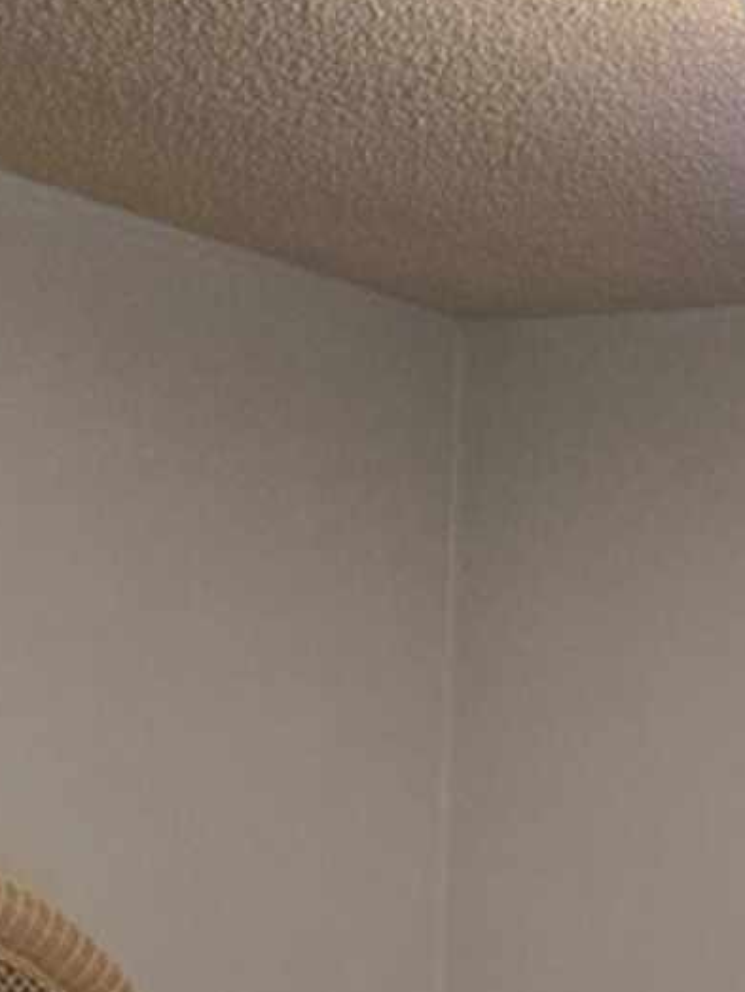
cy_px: 1258
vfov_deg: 23.3
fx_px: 2150
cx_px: 609
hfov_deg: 19.4
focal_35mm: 75
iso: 320
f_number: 1.8
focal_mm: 5.4
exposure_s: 1/120
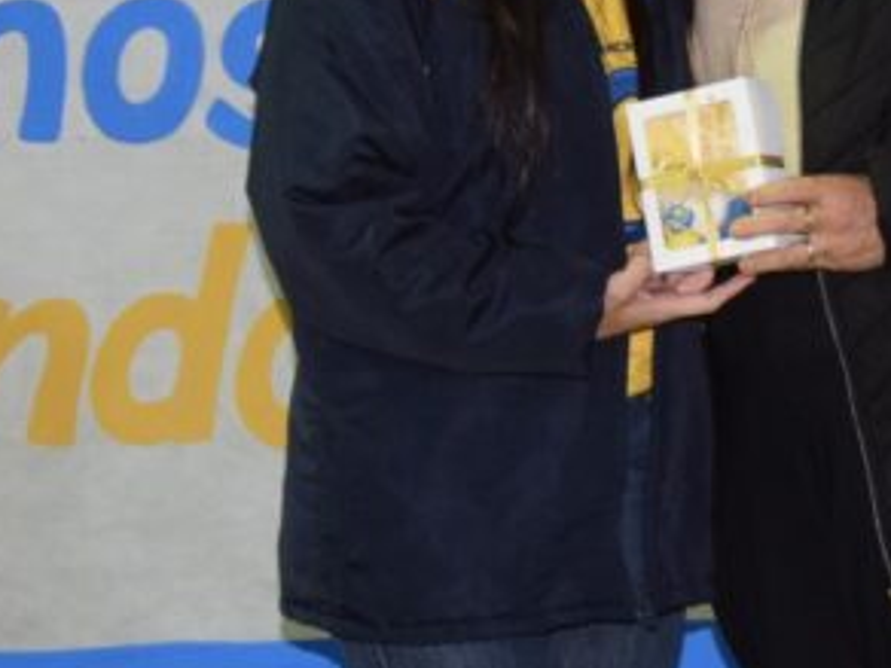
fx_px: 3518
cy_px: -73
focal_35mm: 137
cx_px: 711
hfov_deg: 14.4
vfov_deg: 10.7
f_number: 3.8
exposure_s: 1/60
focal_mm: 27
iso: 900
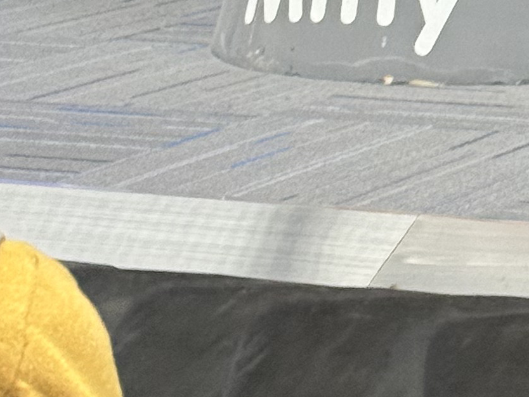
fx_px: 3546
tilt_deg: +2.4
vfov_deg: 6.1
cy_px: -538
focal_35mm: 232
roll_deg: -0.2
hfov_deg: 8.5
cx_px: 532
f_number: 1.78
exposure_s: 1/50
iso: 125
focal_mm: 6.76
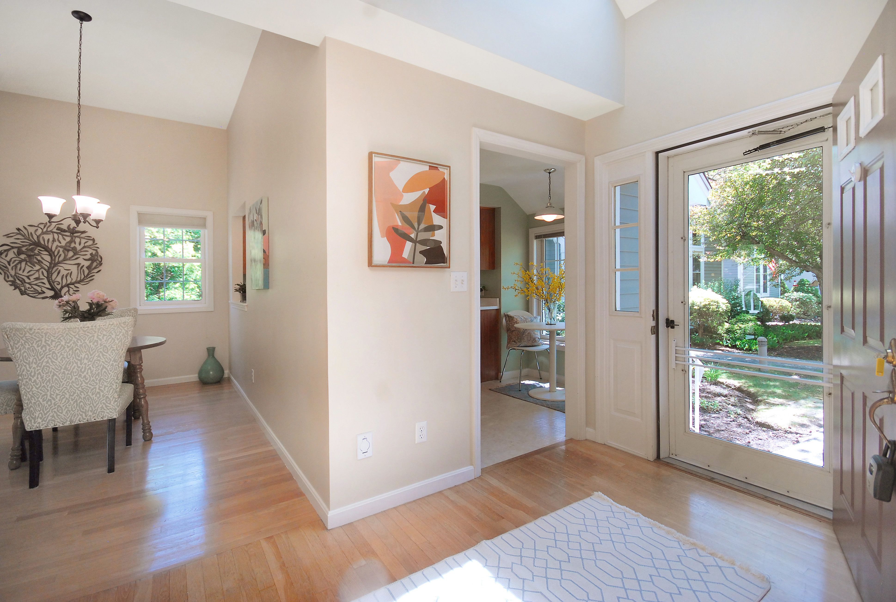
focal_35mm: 15
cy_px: 301
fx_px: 374
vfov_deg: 77.6
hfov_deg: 100.3
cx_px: 448
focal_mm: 10
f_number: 6.3
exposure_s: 1/125
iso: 640
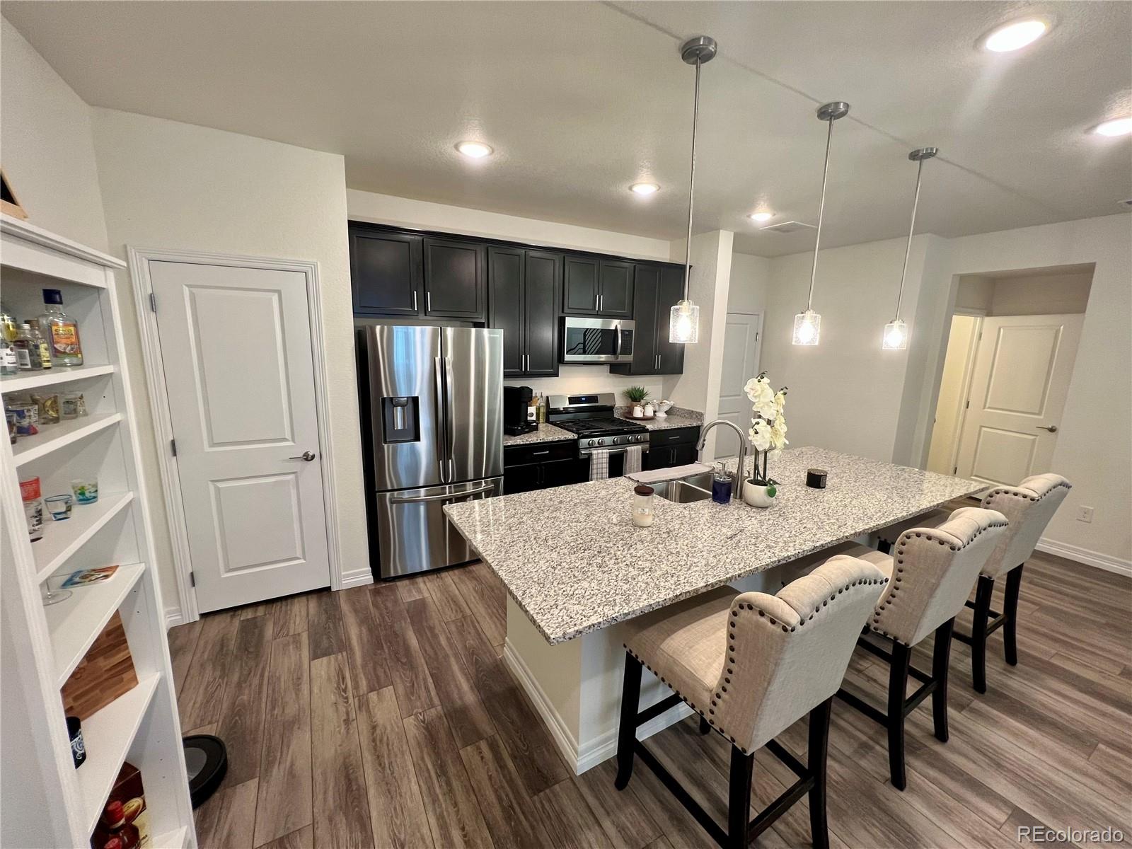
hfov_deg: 106.2
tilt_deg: -11.7
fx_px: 425
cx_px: 566
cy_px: 424
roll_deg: -1.1
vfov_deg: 89.9
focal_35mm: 13
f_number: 1.8
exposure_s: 1/60
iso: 160
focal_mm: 1.57
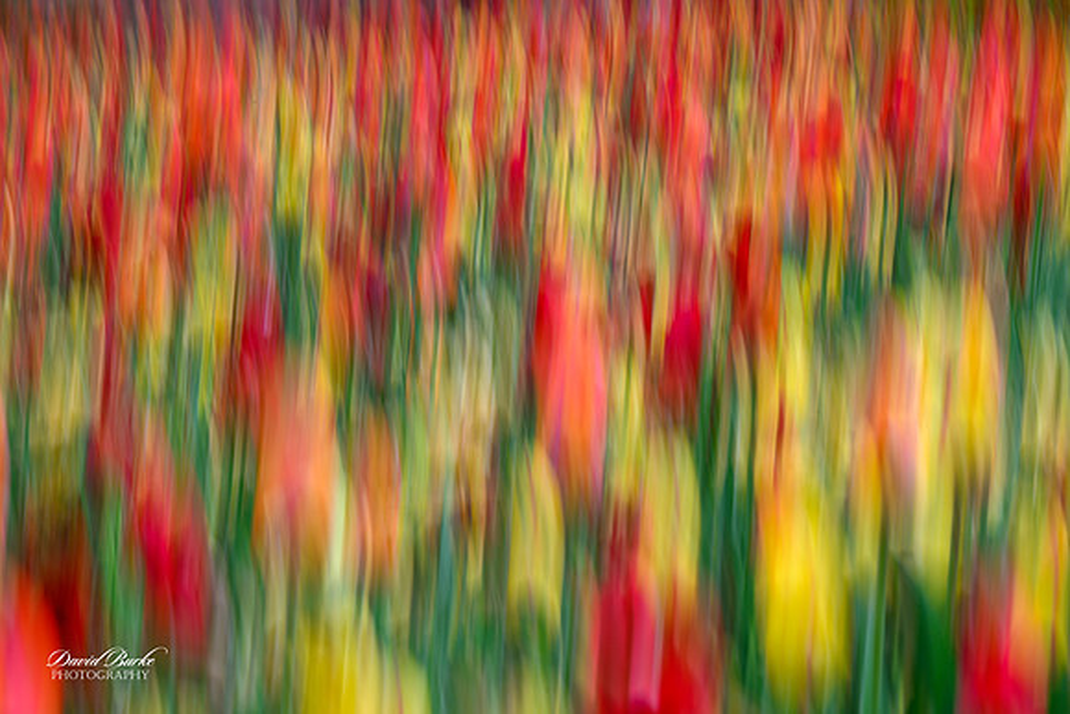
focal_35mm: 98
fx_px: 2913
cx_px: 535
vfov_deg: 14.0
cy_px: 357
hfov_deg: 20.8
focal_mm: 98
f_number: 20
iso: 80
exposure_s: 1/13
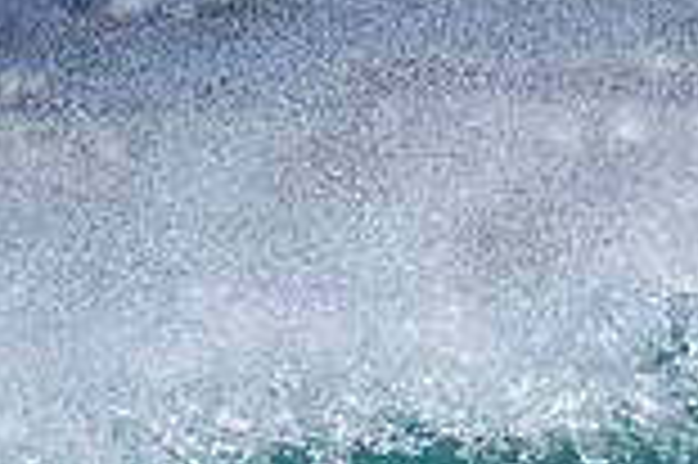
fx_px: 68486
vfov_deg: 0.4
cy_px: 783
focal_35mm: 3536
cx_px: 806
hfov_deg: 0.6
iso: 2000
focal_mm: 800
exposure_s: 1/2000
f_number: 6.3
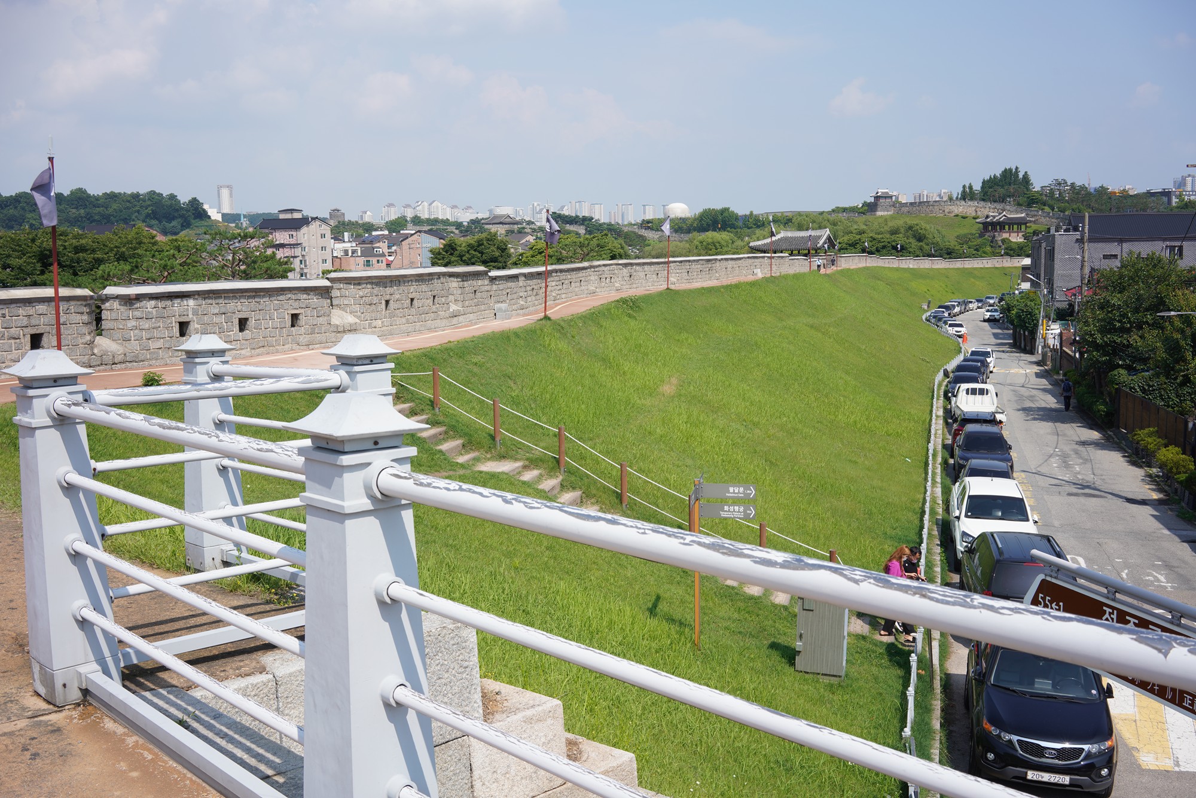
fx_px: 1163
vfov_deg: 37.9
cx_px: 598
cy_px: 399
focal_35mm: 35
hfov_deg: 54.4
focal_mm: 35
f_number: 11
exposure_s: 1/125
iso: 100
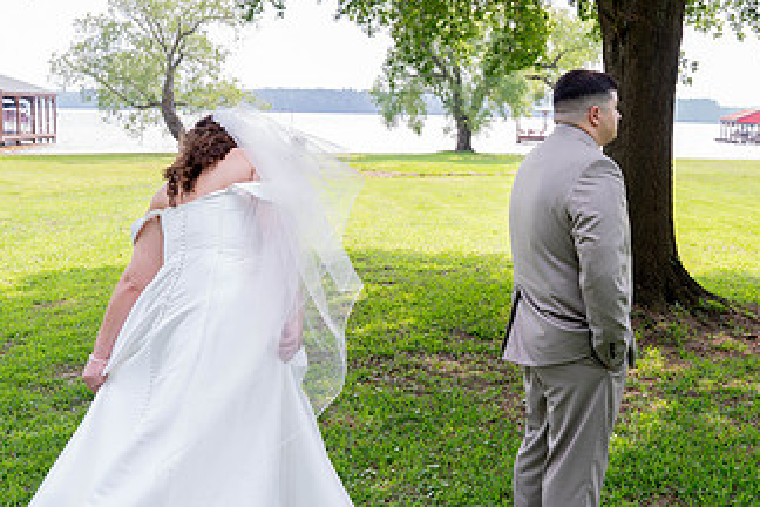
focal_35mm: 43
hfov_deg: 44.7
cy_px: 238
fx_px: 908
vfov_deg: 31.2
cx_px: 511
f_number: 4.5
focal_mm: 24
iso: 200
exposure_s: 1/200
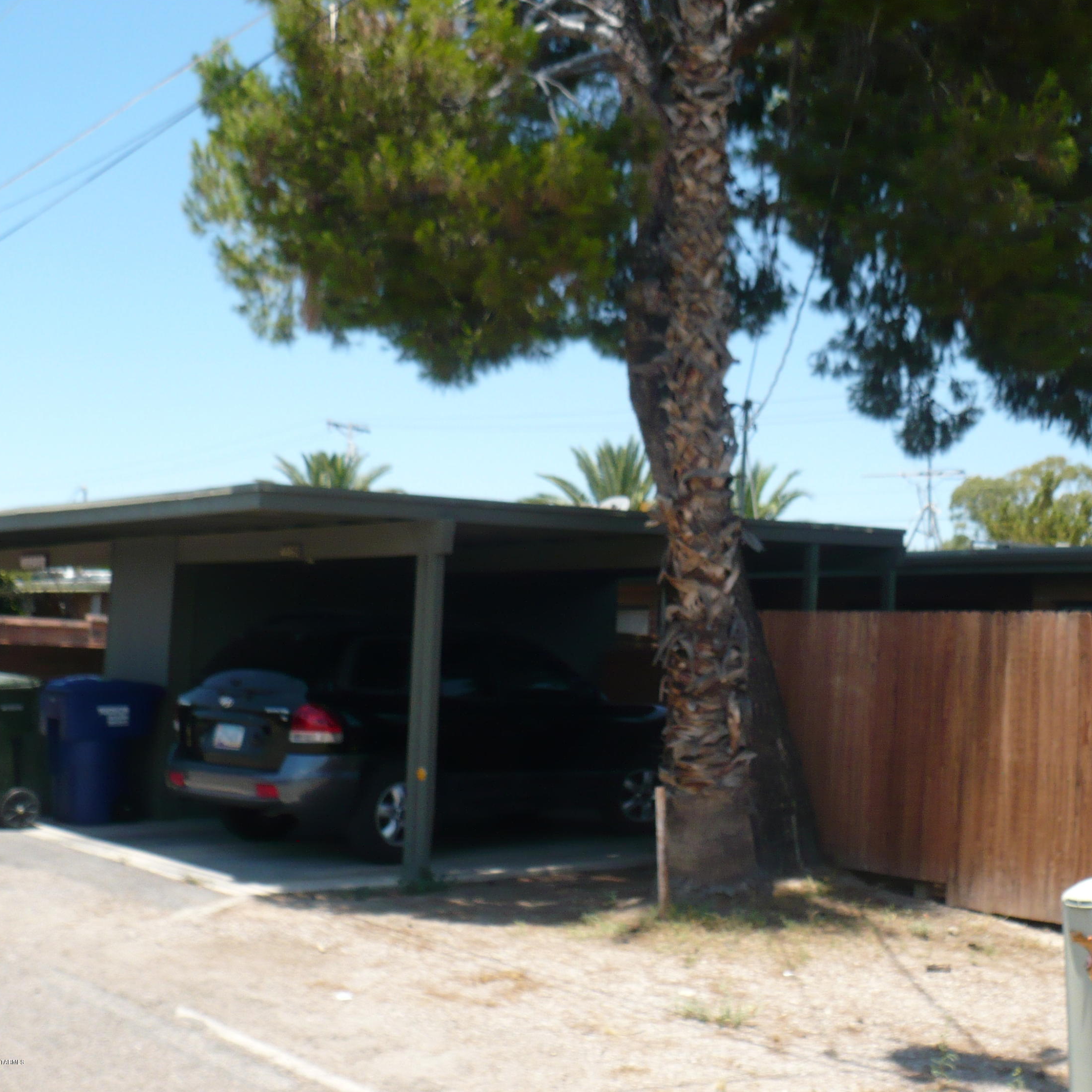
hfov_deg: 39.6
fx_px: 1499
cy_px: 541
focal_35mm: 42
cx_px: 719
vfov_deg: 40.0
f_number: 8
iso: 100
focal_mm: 5.8
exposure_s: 1/160
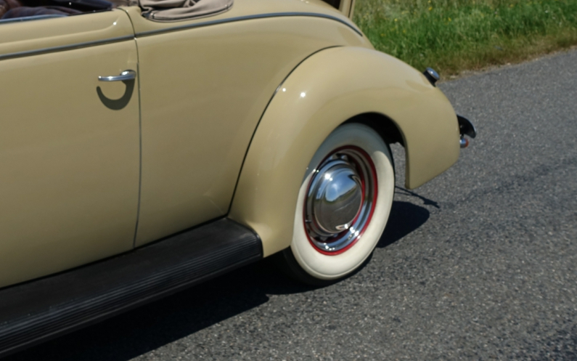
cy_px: 41
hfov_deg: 36.5
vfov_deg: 23.4
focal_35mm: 54
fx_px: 849
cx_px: 129
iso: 125
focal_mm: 9.54
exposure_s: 1/250
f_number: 4
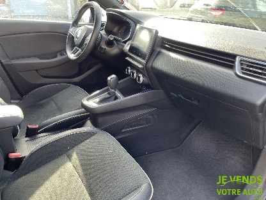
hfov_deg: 67.3
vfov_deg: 53.1
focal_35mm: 26
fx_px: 200
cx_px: 133
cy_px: 100
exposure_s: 1/121
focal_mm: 4.2
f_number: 1.6
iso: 64
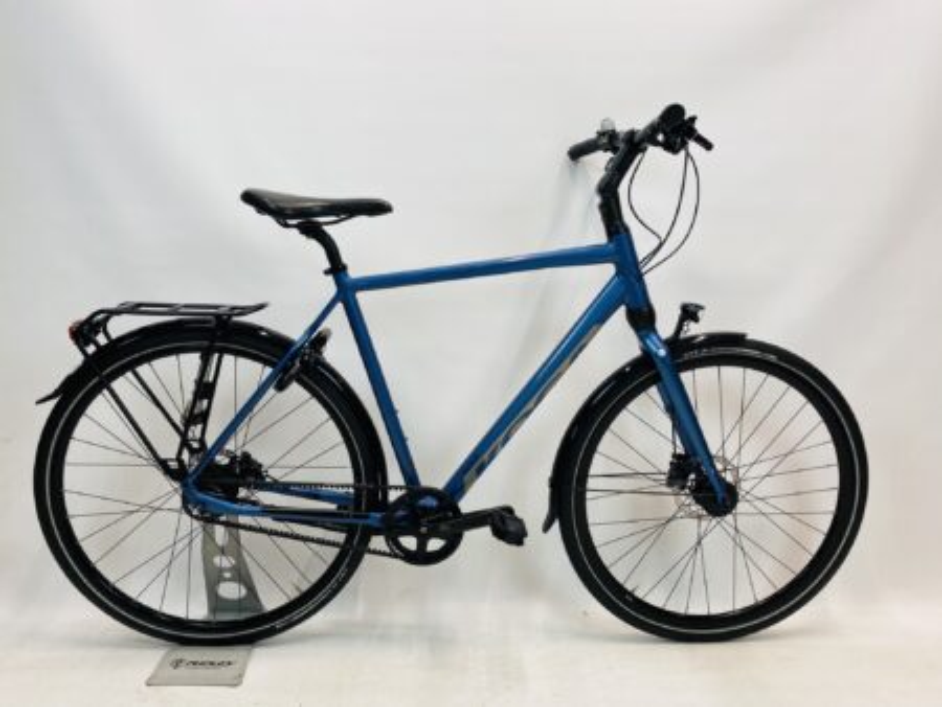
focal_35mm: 26
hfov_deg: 67.3
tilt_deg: -7.0
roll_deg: -1.1
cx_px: 471
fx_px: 708
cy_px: 354
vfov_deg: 53.1
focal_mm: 4.25
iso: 50
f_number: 1.8
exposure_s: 1/100
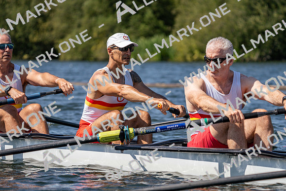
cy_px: 96
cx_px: 143
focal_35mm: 236
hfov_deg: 8.7
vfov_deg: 5.8
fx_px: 1875
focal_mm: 236
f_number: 5.6
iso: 250
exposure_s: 1/2000
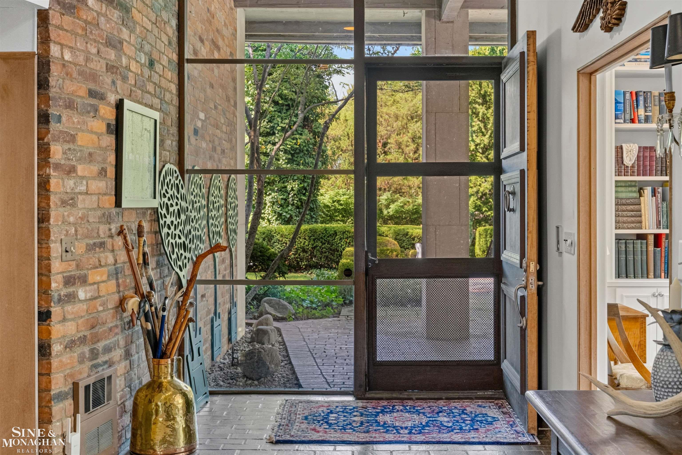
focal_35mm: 41
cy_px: 228
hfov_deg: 47.4
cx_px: 341
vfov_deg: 32.6
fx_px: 777
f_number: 5.6
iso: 800
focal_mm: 27
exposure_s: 1/8
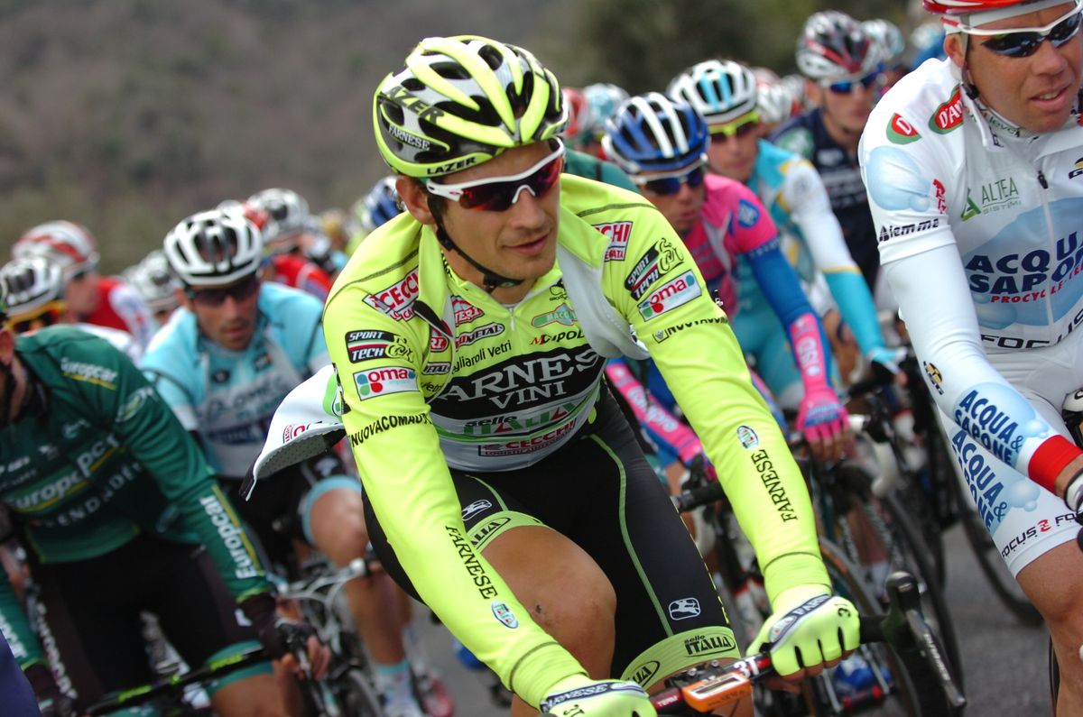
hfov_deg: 19.5
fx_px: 3152
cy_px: 358
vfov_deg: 13.0
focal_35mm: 105
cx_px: 542
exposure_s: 1/500
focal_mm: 70
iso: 400
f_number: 2.8
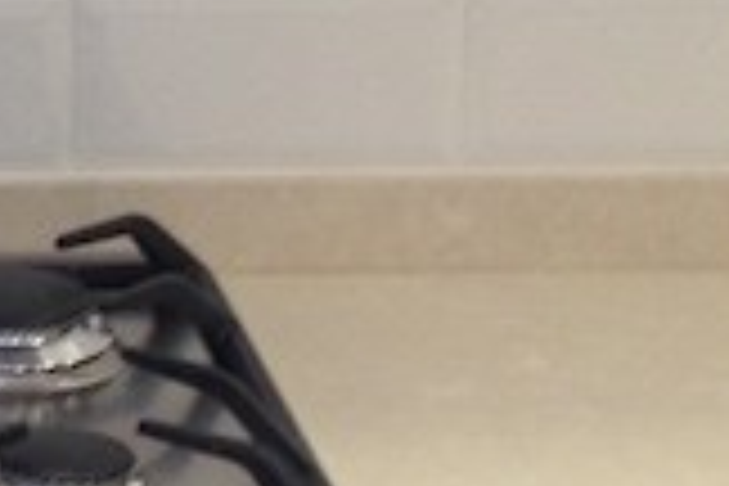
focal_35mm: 217
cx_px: -508
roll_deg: +1.2
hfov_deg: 9.1
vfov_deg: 6.3
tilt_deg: -13.0
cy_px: -180
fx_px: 4394
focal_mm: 4.12
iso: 50
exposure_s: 1/30
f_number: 2.4
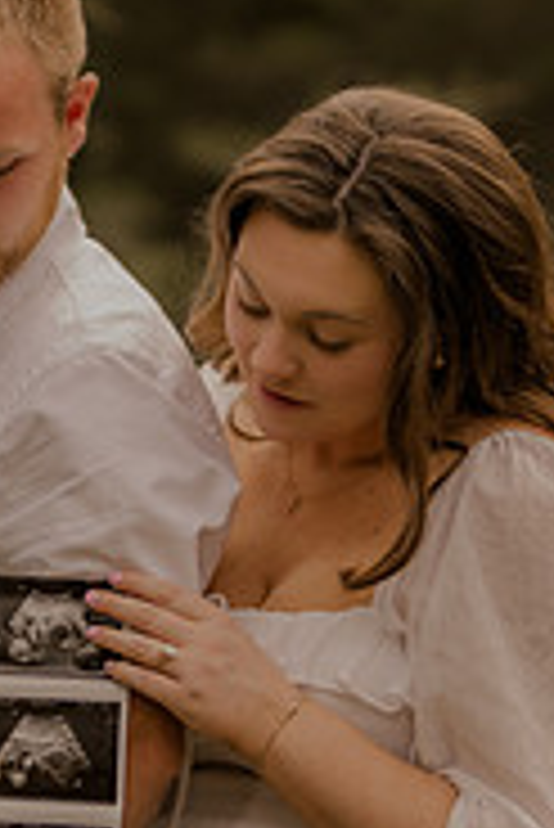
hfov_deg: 4.4
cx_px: 149
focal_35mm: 310
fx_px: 7142
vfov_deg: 6.6
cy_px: 698
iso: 125
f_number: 1.4
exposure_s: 1/400
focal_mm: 85
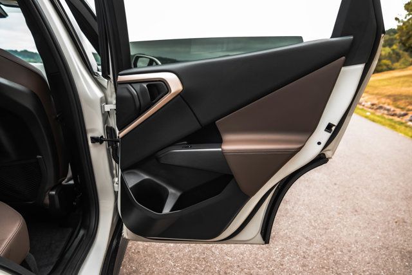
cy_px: 138
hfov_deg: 73.7
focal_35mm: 24
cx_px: 206
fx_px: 275
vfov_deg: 53.2
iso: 640
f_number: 5
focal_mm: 24
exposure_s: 1/200
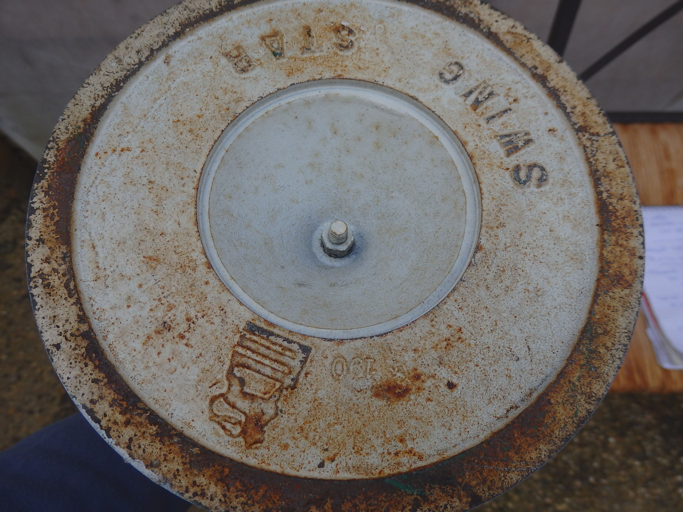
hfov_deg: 69.4
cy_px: 256
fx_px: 493
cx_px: 342
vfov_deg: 54.9
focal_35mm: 25
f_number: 3
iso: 125
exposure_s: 1/250
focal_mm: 4.5
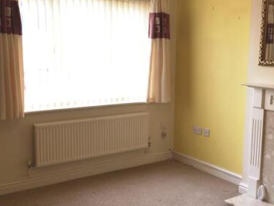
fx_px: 364
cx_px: 166
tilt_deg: -7.3
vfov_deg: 31.5
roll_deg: -0.6
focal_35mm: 46
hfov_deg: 41.0
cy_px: 106
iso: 32
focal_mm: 4.15
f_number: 2.2
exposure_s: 1/100
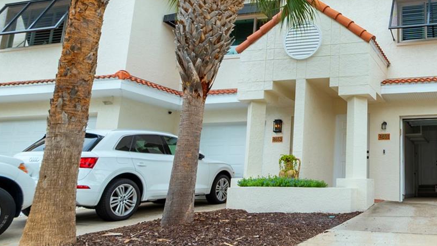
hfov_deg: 55.5
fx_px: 359
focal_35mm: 31
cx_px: 382
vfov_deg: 37.4
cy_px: 82
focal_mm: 10
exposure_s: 1/80
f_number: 8
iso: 100
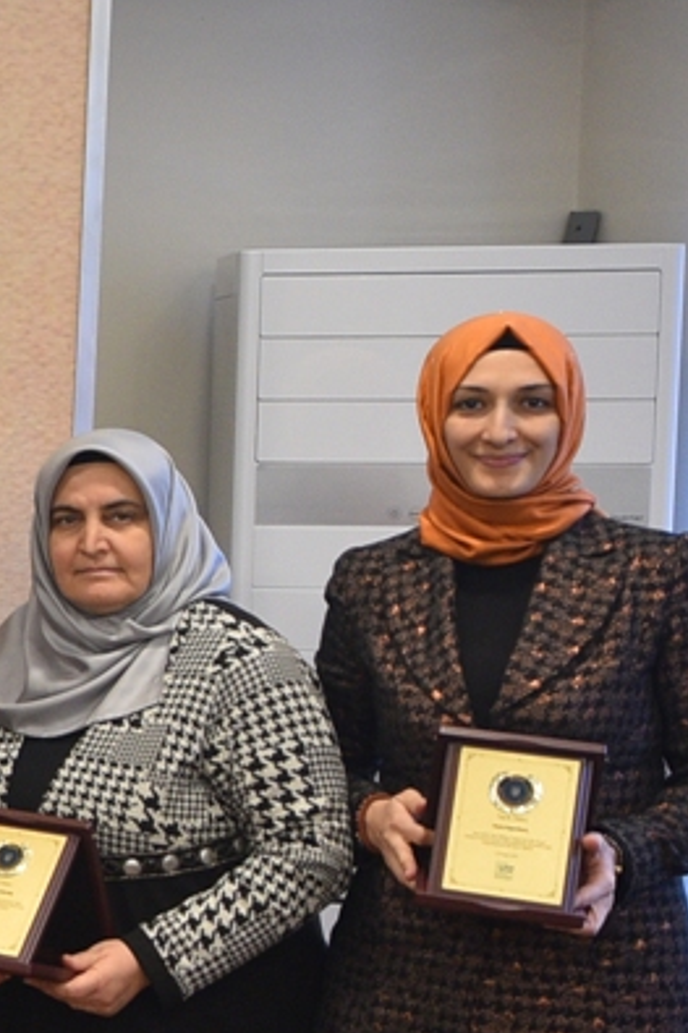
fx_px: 3414
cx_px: -1409
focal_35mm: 119
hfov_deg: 9.1
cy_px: 705
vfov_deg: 17.2
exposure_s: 1/125
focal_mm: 26
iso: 500
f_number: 2.8
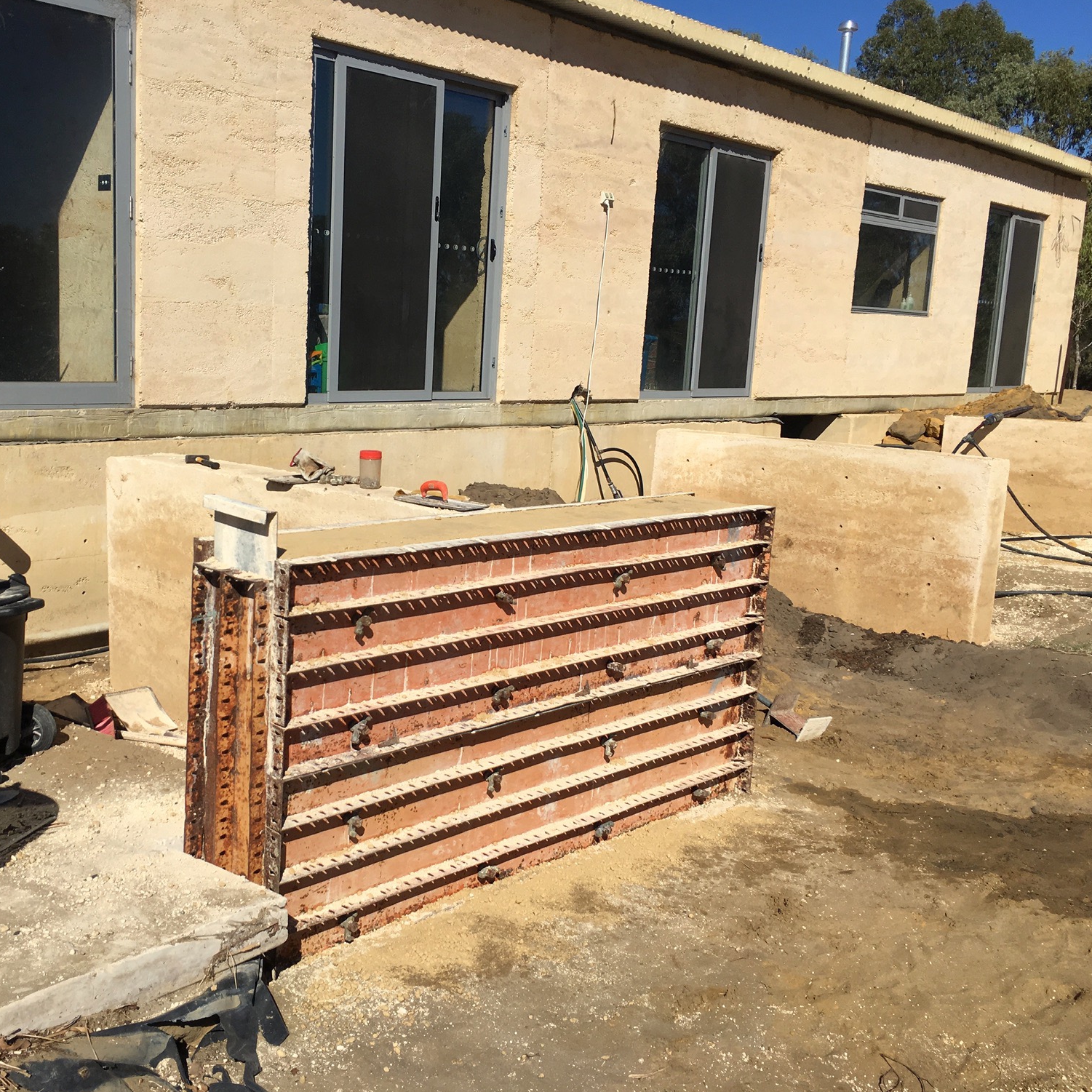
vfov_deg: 47.2
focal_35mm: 35
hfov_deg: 46.8
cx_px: 404
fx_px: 1249
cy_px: 542
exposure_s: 1/3344
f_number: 2.2
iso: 25
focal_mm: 4.15
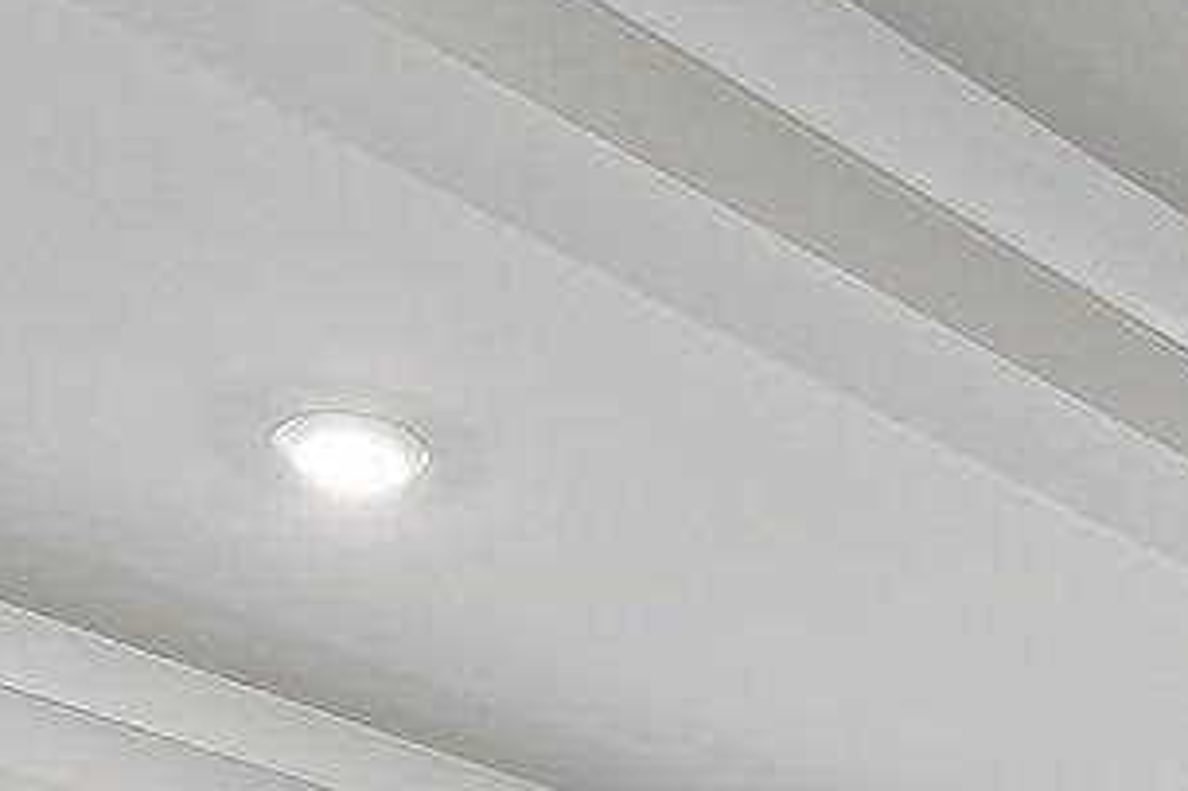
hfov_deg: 20.8
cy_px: 1923
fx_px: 3100
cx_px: 1243
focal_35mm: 94
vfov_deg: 11.7
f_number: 8
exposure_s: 1/15
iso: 140
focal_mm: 14
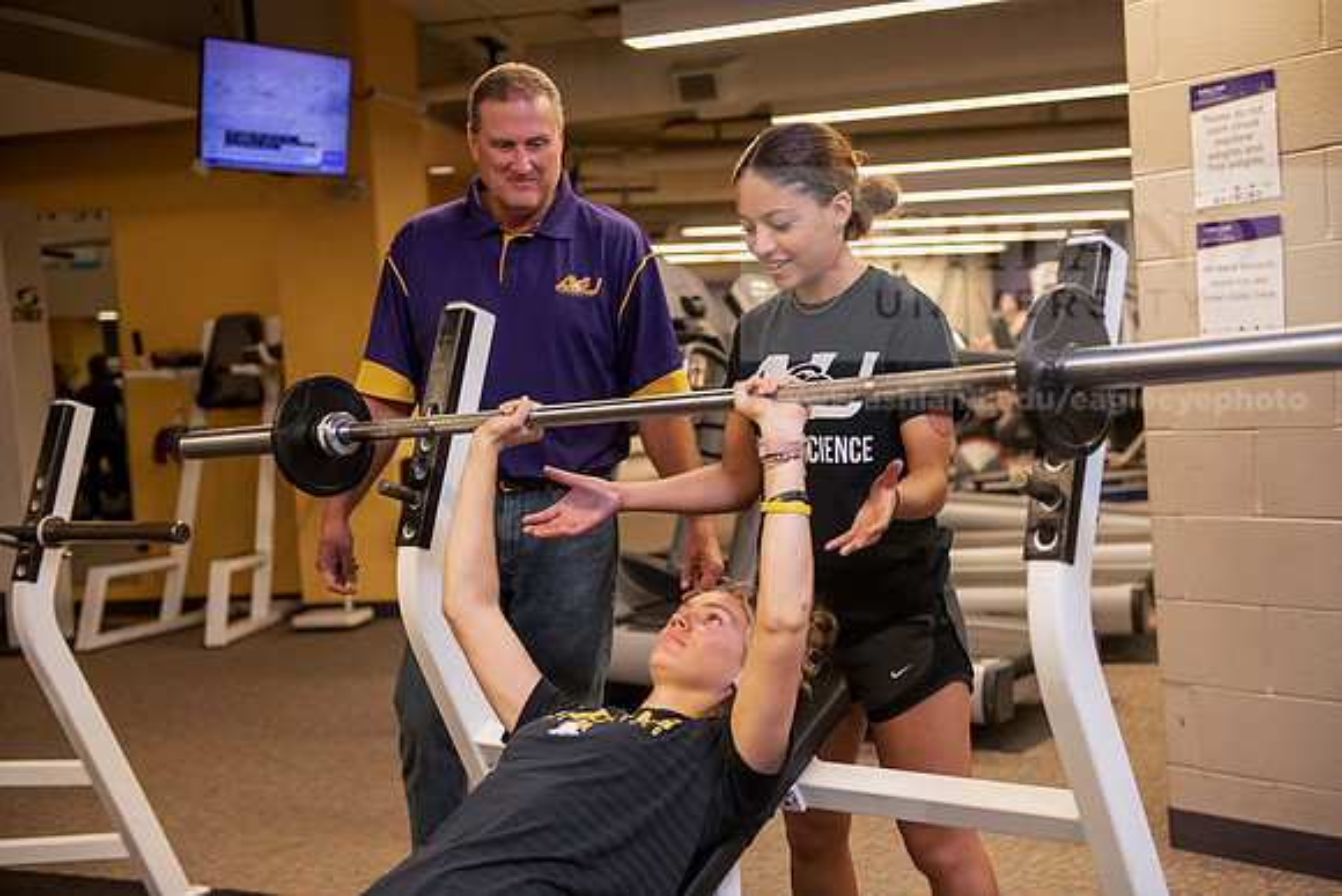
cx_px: 671
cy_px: 448
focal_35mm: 50
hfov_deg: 39.6
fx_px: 1864
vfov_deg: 27.0
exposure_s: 1/200
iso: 1000
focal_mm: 50
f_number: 3.2
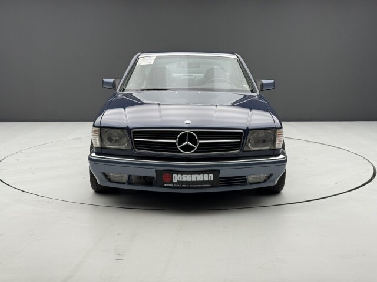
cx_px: 188
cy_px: 141
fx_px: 523
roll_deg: -0.4
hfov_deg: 39.7
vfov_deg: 30.3
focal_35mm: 48
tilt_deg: -9.5
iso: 64
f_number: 1.78
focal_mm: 6.76
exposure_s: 1/49
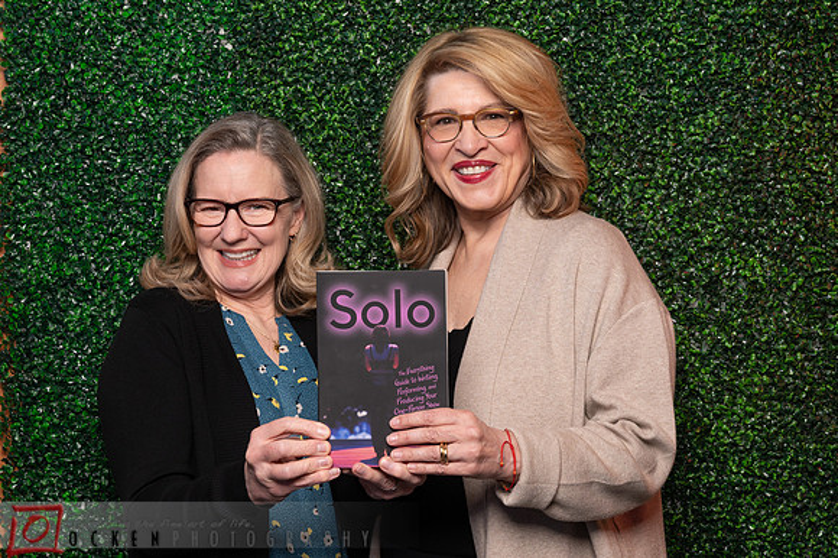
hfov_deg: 29.6
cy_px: 264
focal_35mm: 68
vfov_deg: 19.9
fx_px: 1588
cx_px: 408
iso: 400
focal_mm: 60
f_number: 8
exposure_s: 1/60
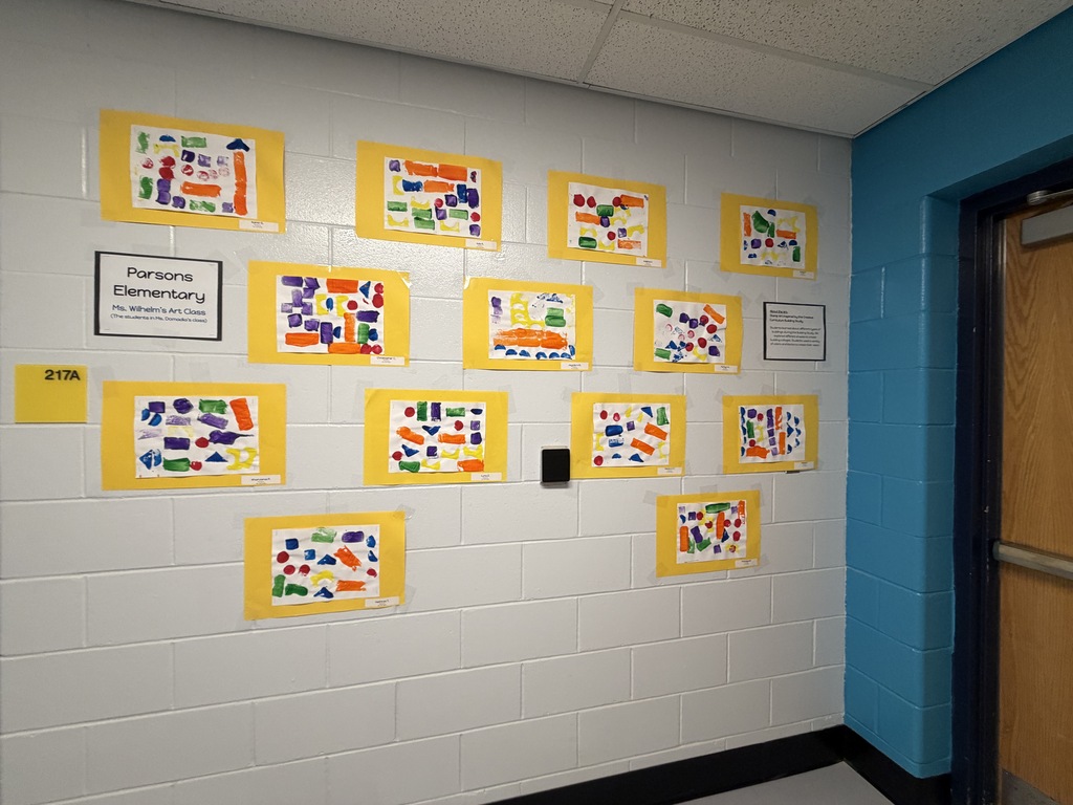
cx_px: 536
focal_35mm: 14
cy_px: 402
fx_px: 434
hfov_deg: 102.1
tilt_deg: +1.6
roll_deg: +0.2
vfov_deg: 85.7
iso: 200
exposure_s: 1/60
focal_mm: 2.22
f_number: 2.2
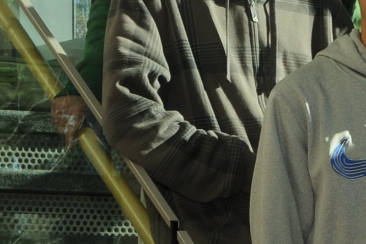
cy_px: 297
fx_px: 3345
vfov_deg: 4.2
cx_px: 836
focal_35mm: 329
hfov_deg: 6.0
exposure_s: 1/100
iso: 200
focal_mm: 34
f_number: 8
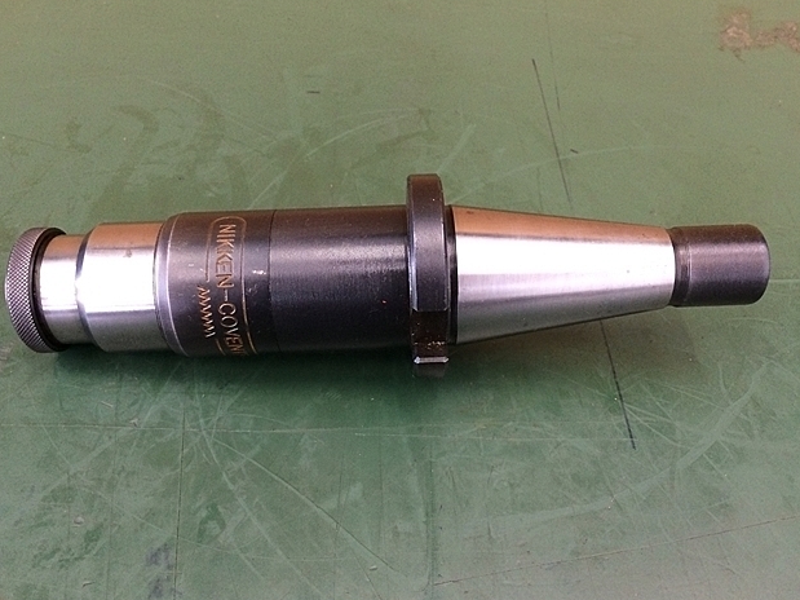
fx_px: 693
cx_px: 390
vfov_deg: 46.8
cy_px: 306
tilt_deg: -48.6
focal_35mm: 30
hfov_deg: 60.0
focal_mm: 4.15
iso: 200
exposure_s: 1/30
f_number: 2.2
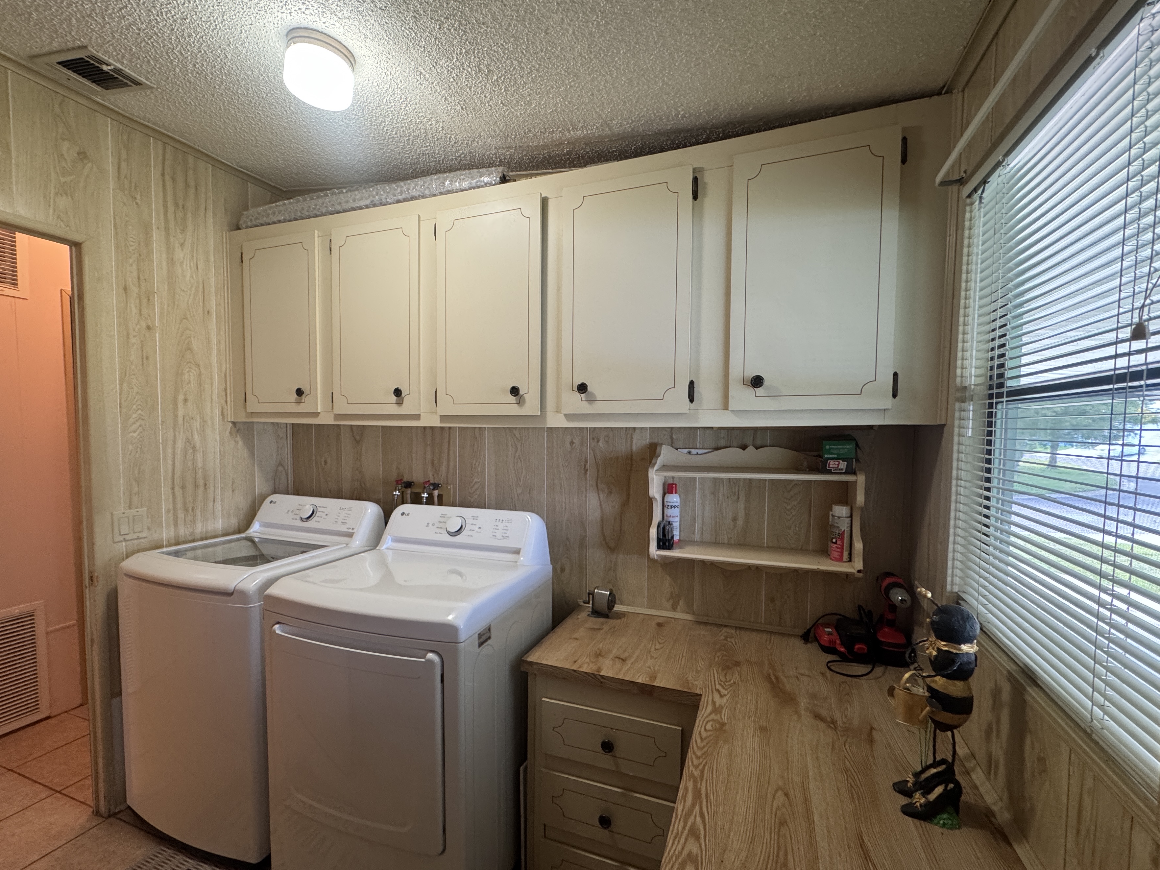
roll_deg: -0.3
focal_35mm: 16
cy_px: 457
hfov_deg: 94.4
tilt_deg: -3.7
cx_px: 550
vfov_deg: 78.1
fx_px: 536
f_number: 2.2
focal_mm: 2.22
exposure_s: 1/60
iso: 250
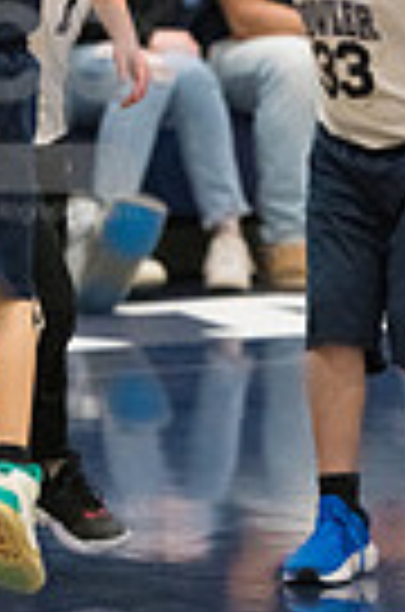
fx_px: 10685
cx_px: 32
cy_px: 99
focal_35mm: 630
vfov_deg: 3.3
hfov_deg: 2.2
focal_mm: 190
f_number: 4.5
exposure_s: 1/1600
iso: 8000
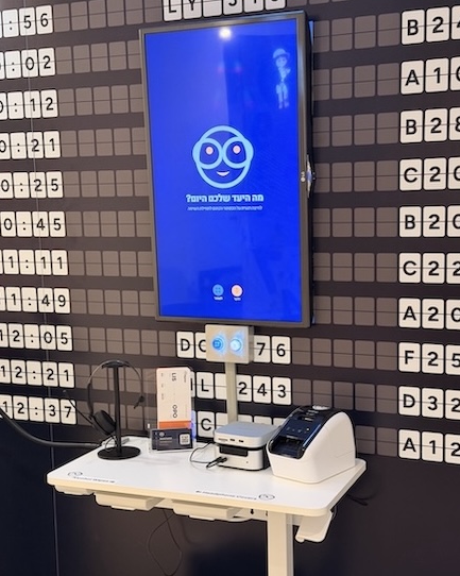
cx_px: 233
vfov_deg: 36.6
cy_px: 312
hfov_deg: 29.7
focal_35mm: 51
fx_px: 869
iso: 320
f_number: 1.78
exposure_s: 1/33
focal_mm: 6.76
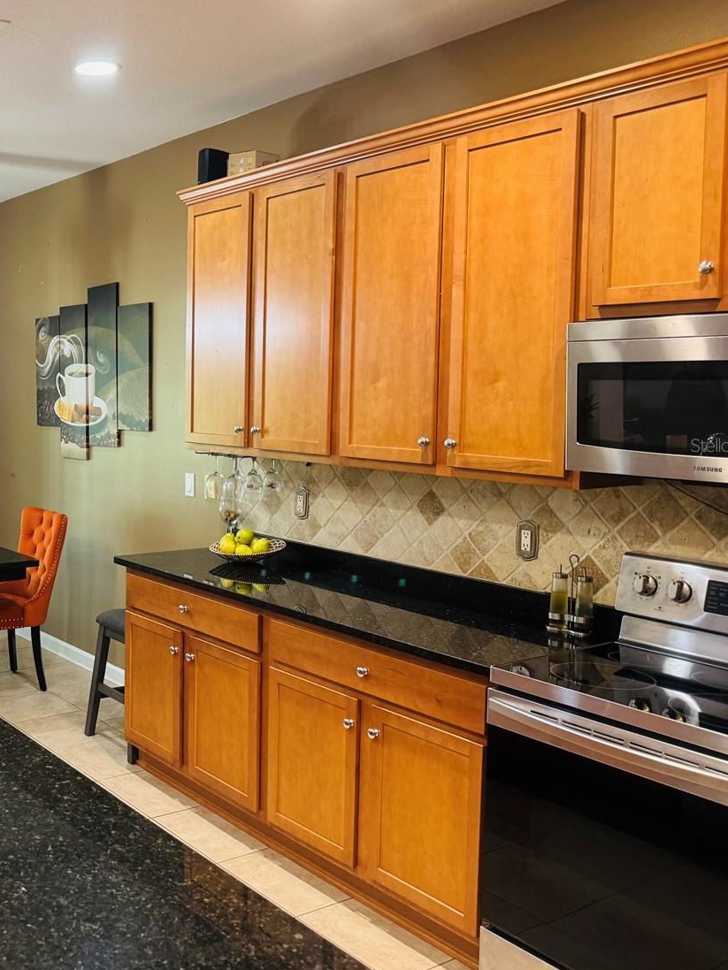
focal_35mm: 35
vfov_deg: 52.6
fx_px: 981
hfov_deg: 37.9
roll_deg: -0.4
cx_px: 66
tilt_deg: -5.3
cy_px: 445
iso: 250
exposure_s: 1/60
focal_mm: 6.76
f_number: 1.78
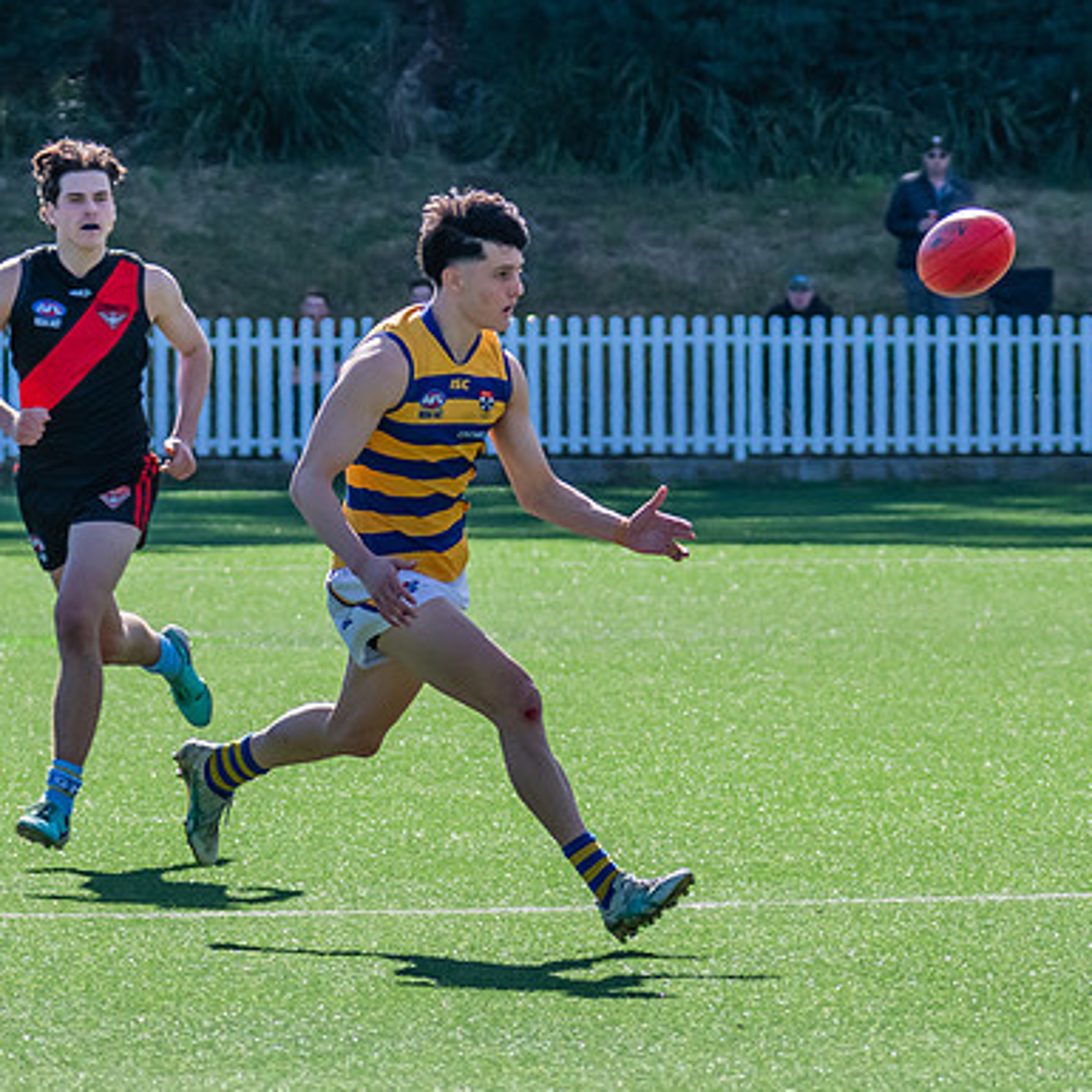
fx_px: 19987
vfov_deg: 3.1
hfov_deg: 3.1
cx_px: 392
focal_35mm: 560
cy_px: 250
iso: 800
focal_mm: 240
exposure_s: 1/1250
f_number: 9
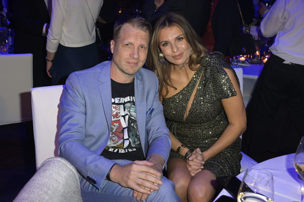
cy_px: 101
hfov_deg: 55.8
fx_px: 287
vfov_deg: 38.8
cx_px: 152
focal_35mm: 34
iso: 2500
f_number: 5.6
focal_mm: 34
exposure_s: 1/125
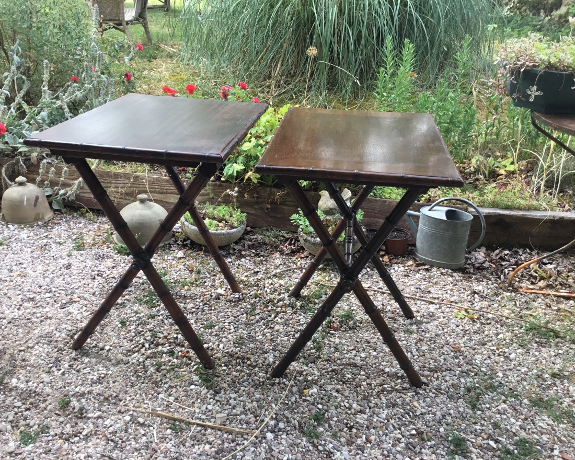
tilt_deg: -25.2
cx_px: 274
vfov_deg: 44.5
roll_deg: -1.1
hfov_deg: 54.2
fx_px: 562
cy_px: 228
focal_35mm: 33
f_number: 2.4
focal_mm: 3.3
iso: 32
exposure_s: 1/100
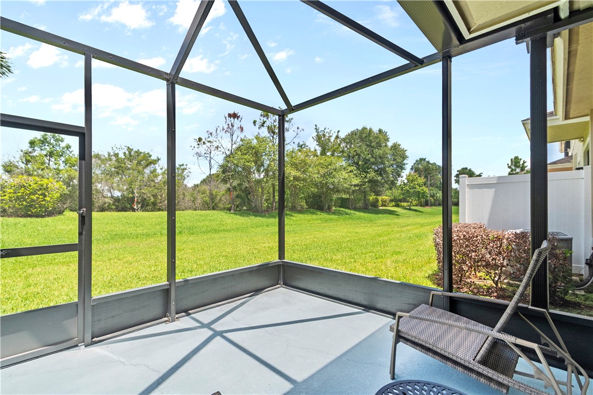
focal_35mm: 15
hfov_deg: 100.4
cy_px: 198
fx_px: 247
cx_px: 296
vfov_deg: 77.3
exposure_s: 1/100
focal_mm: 10
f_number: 6.3
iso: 320
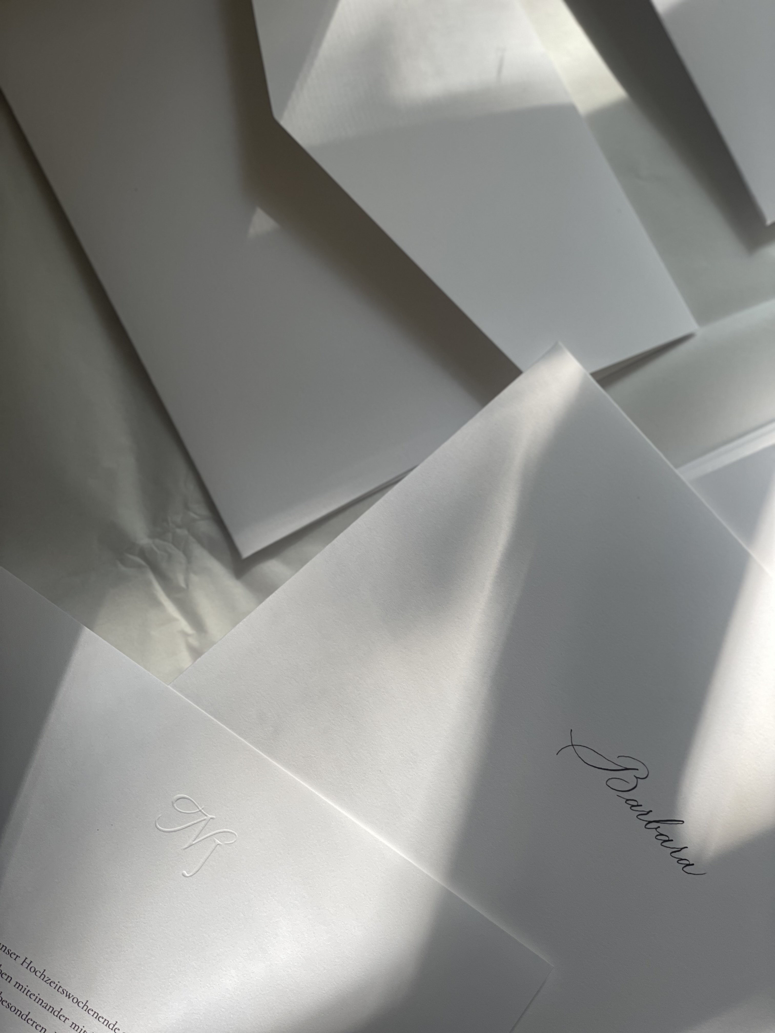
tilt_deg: -82.0
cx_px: 388
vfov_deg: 36.8
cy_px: 516
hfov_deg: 28.0
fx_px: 1552
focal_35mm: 52
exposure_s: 1/122
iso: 25
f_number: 2
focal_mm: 6
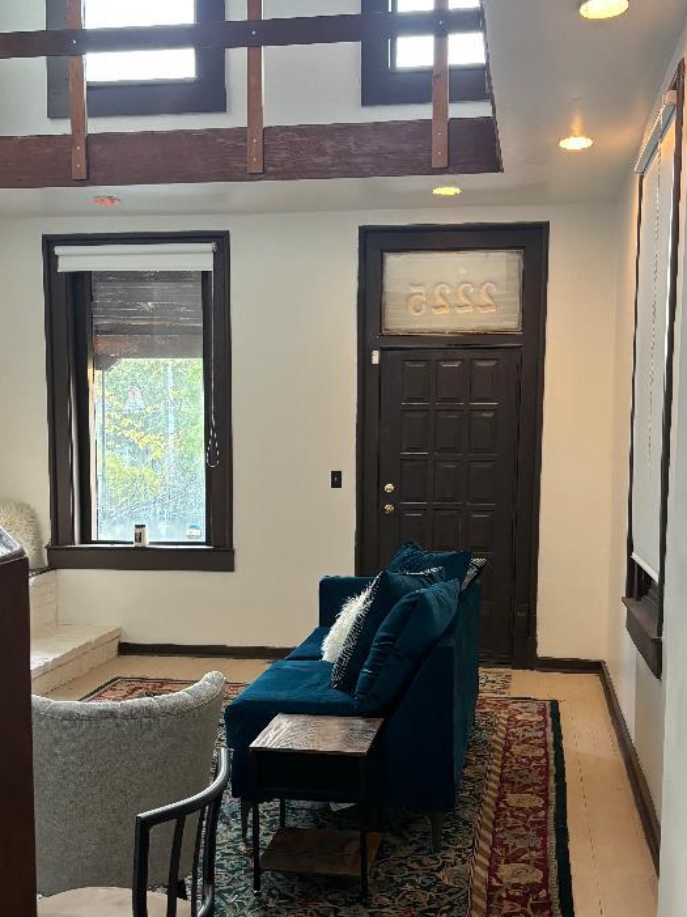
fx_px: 1006
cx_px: 338
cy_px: 532
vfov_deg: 48.8
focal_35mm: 38
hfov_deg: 37.7
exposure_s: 1/60
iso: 320
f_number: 1.6
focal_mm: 5.96
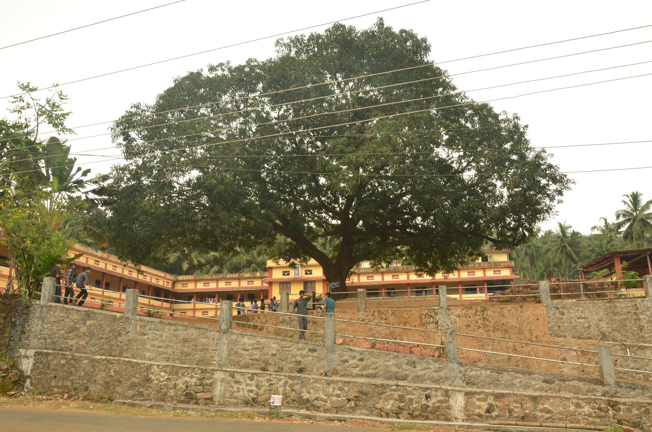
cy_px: 216
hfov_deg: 67.5
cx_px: 326
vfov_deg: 47.7
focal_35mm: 27
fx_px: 488
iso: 200
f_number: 11
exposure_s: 1/50
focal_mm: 18
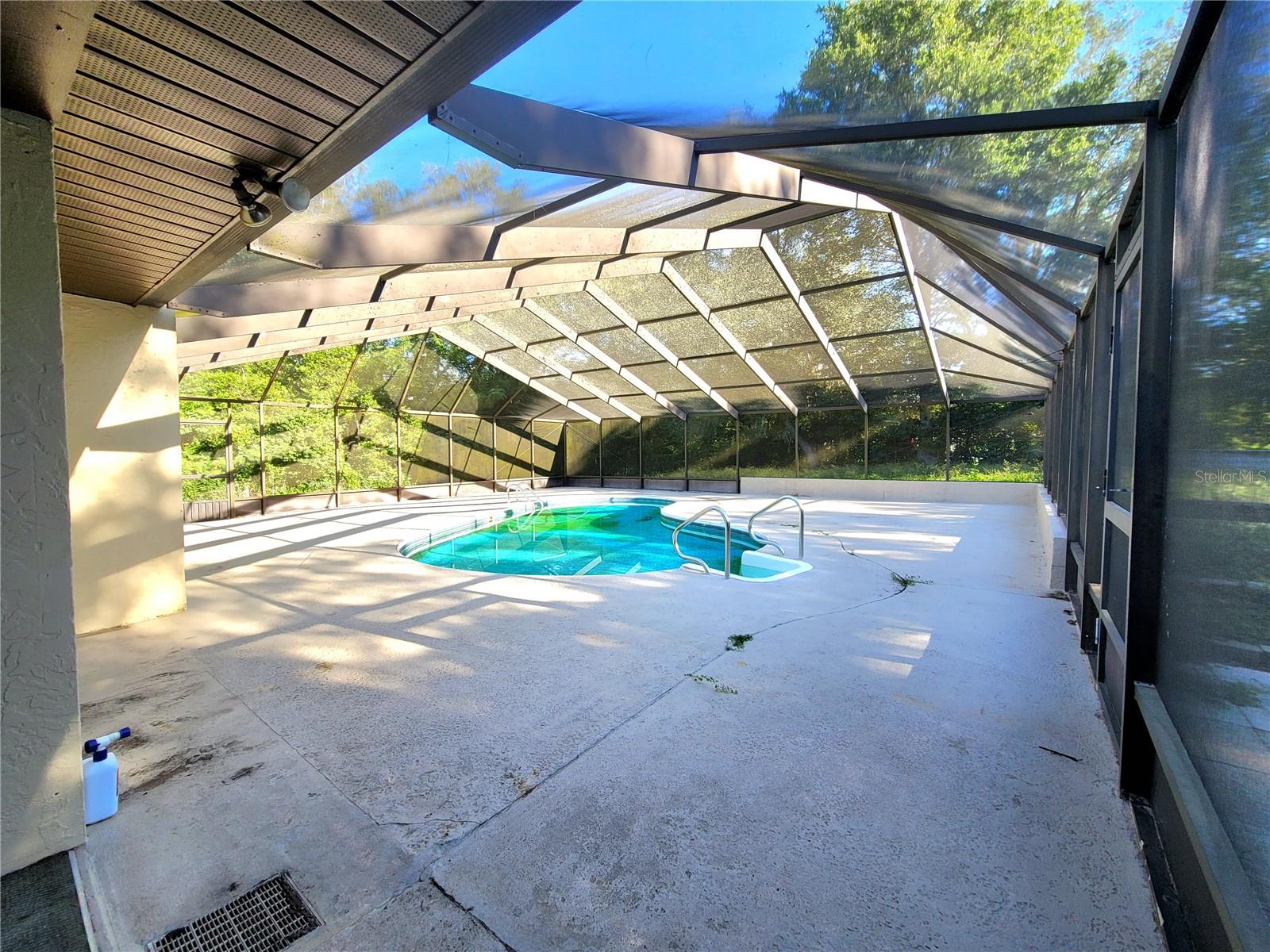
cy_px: 476
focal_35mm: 13
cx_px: 635
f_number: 2.2
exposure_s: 1/217
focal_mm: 2.2
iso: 64
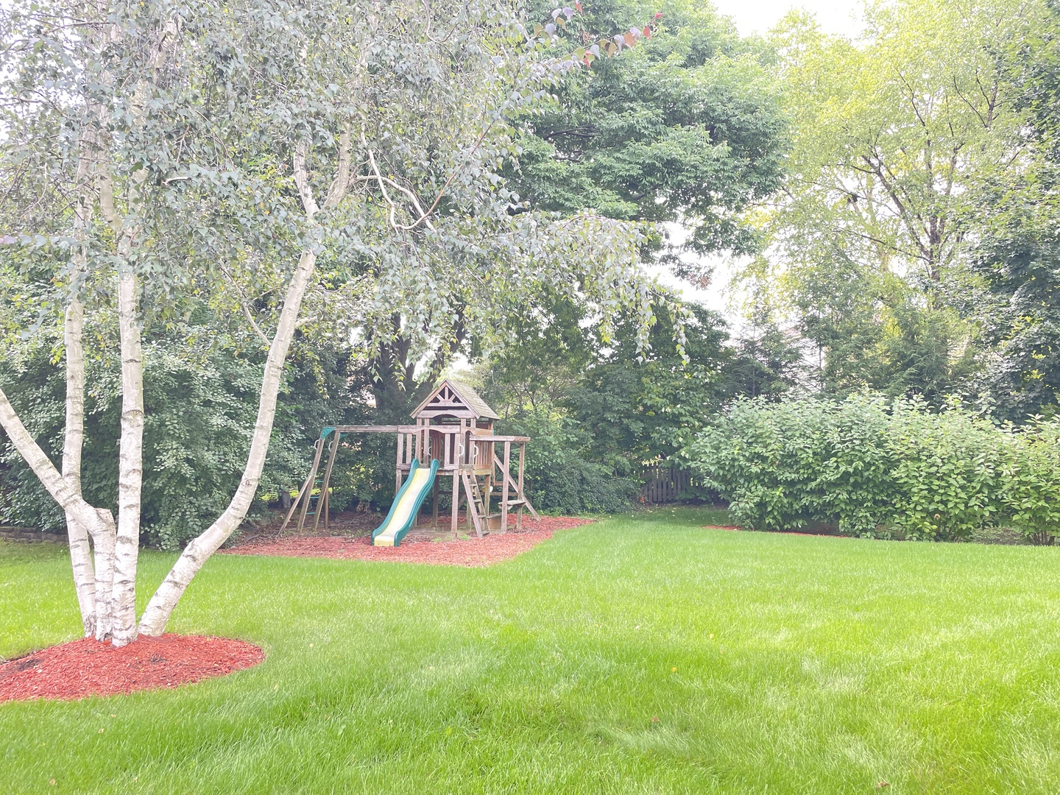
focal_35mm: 26
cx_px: 530
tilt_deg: +3.1
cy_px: 398
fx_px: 796
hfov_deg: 67.3
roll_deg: +0.3
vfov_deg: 53.1
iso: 64
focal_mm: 4.2
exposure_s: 1/121
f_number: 1.6
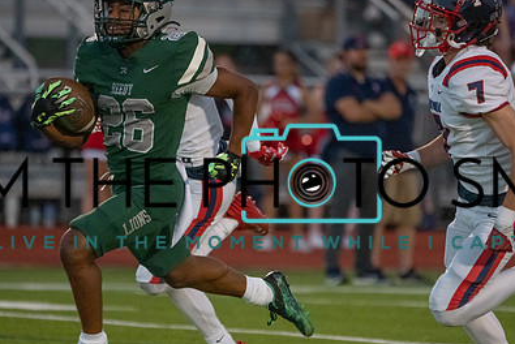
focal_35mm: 587
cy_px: 186
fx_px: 8403
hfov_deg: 3.5
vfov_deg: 2.3
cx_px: 271
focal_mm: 400
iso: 12800
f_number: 5.6
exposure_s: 1/1250
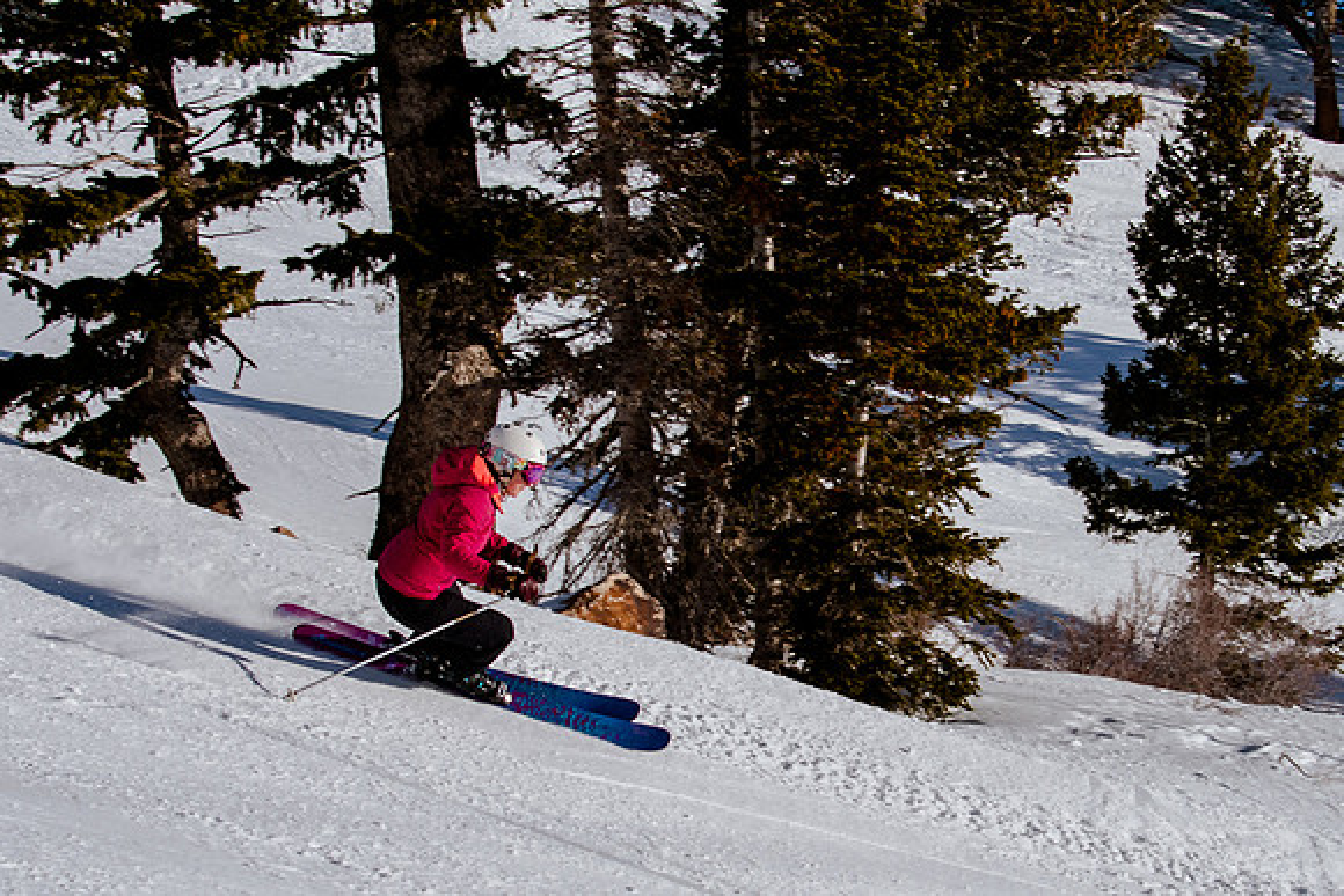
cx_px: 905
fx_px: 3307
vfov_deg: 15.4
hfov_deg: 22.9
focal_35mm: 89
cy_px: 613
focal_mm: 38
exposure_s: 1/1000
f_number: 8
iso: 160
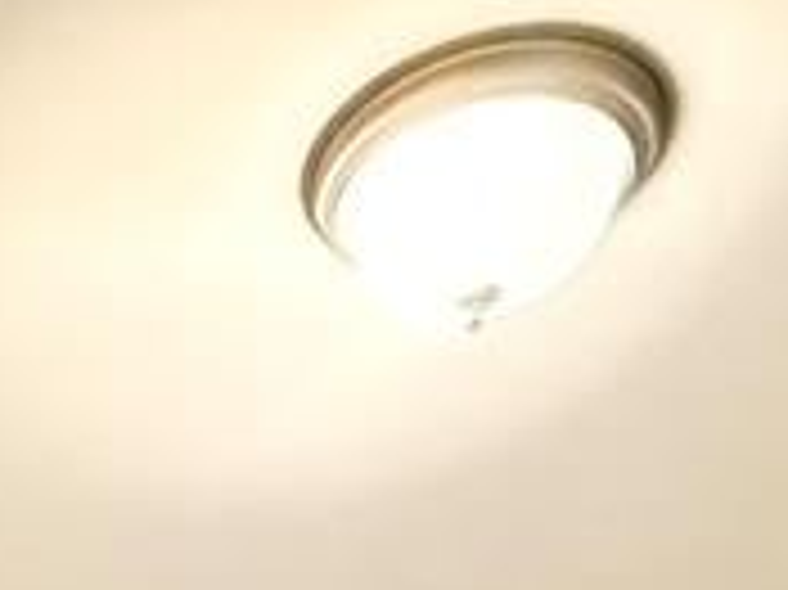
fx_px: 1865
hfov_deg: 21.5
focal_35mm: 82
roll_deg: -1.9
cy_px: 1689
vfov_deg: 11.7
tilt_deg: -6.2
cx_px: -248
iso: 1000
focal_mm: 2.22
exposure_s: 1/60
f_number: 2.2
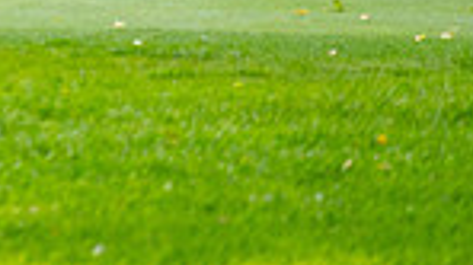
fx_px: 16305
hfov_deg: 1.7
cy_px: -346
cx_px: -384
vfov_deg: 0.9
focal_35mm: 1301
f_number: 4
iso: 500
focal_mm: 300
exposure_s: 1/800
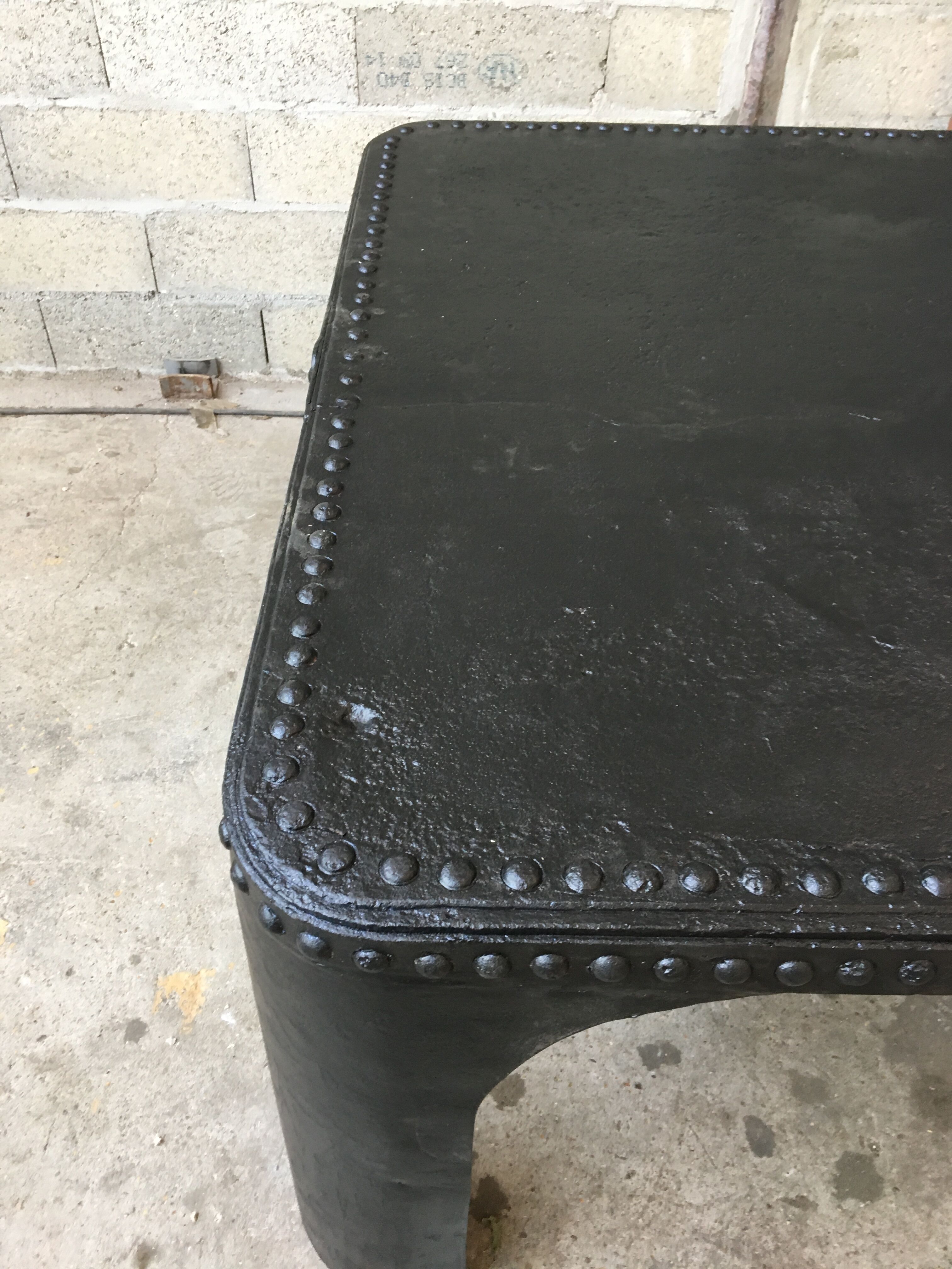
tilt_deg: -42.4
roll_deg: -2.3
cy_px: 634
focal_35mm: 29
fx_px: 1063
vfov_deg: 61.7
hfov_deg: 48.2
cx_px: 476
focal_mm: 4.15
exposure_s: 1/33
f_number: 2.2
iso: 160
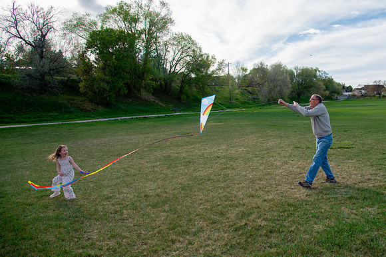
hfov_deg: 59.8
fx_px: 329
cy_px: 126
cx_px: 247
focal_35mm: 31
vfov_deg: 42.6
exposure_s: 1/500
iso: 200
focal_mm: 24
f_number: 5
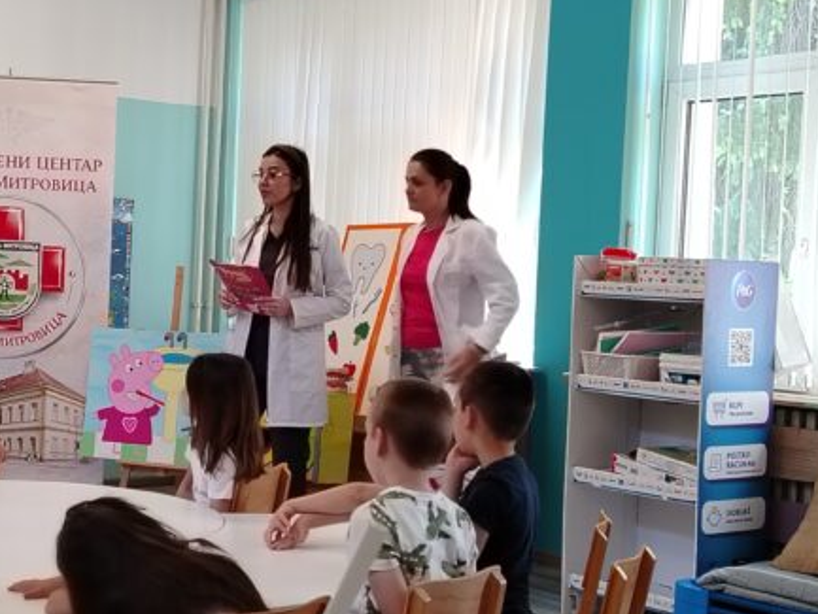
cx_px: 208
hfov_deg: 29.8
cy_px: 317
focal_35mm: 64
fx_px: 1513
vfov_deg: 22.9
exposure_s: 1/50
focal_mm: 5.25
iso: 403
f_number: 1.75
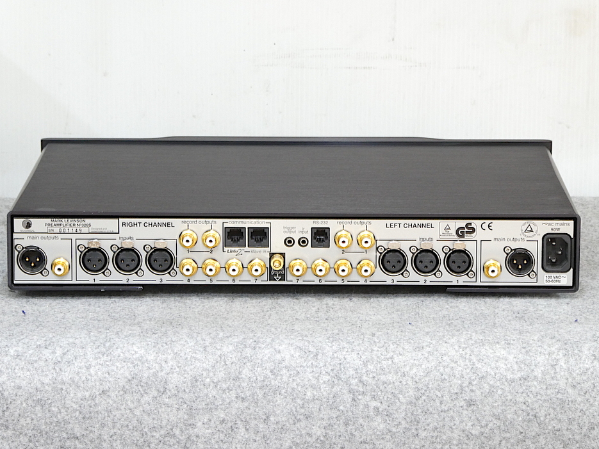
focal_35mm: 155
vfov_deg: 9.6
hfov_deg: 12.7
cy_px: 229
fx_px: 2682
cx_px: 297
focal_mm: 27.1
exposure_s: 1/10
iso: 200
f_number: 5.4
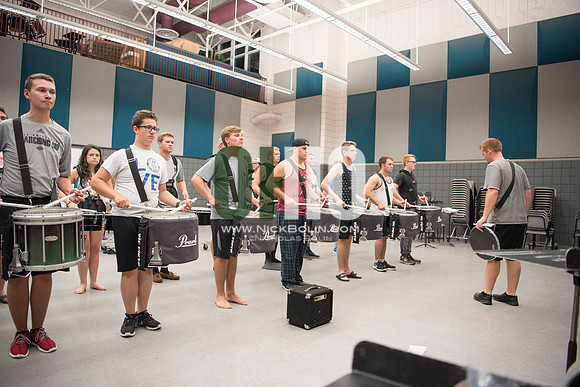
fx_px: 387
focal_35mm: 24
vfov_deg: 53.2
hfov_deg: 73.7
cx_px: 290
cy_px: 194
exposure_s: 1/160
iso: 1250
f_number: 2.8
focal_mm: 24
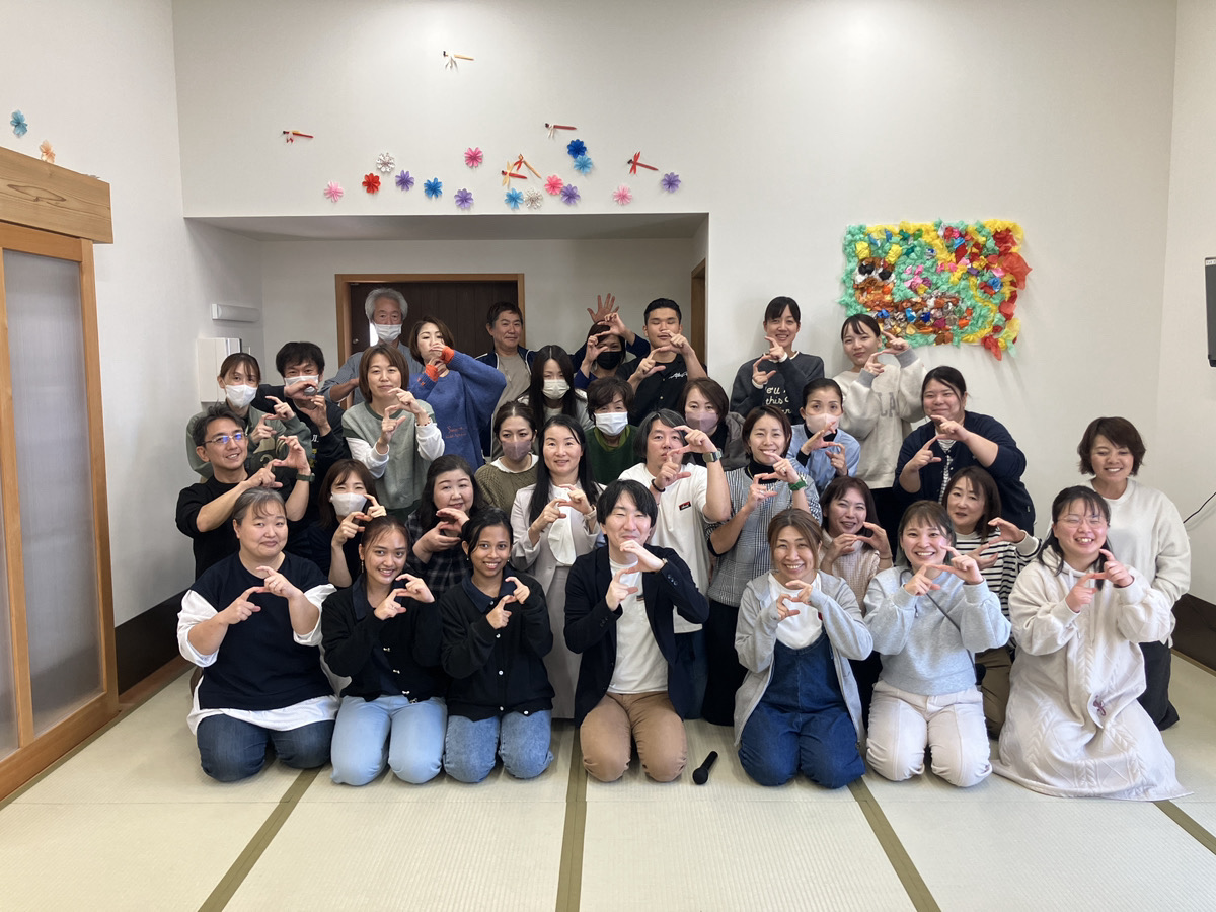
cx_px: 608
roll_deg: -0.1
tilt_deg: -6.1
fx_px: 984
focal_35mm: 28
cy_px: 456
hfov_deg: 63.4
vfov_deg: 49.7
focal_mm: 3.99
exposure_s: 1/121
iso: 80
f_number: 1.8
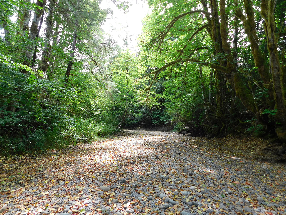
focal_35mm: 23
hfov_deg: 73.9
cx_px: 143
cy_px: 108
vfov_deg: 58.9
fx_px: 190
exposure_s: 1/60
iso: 125
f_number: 3
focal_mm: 4
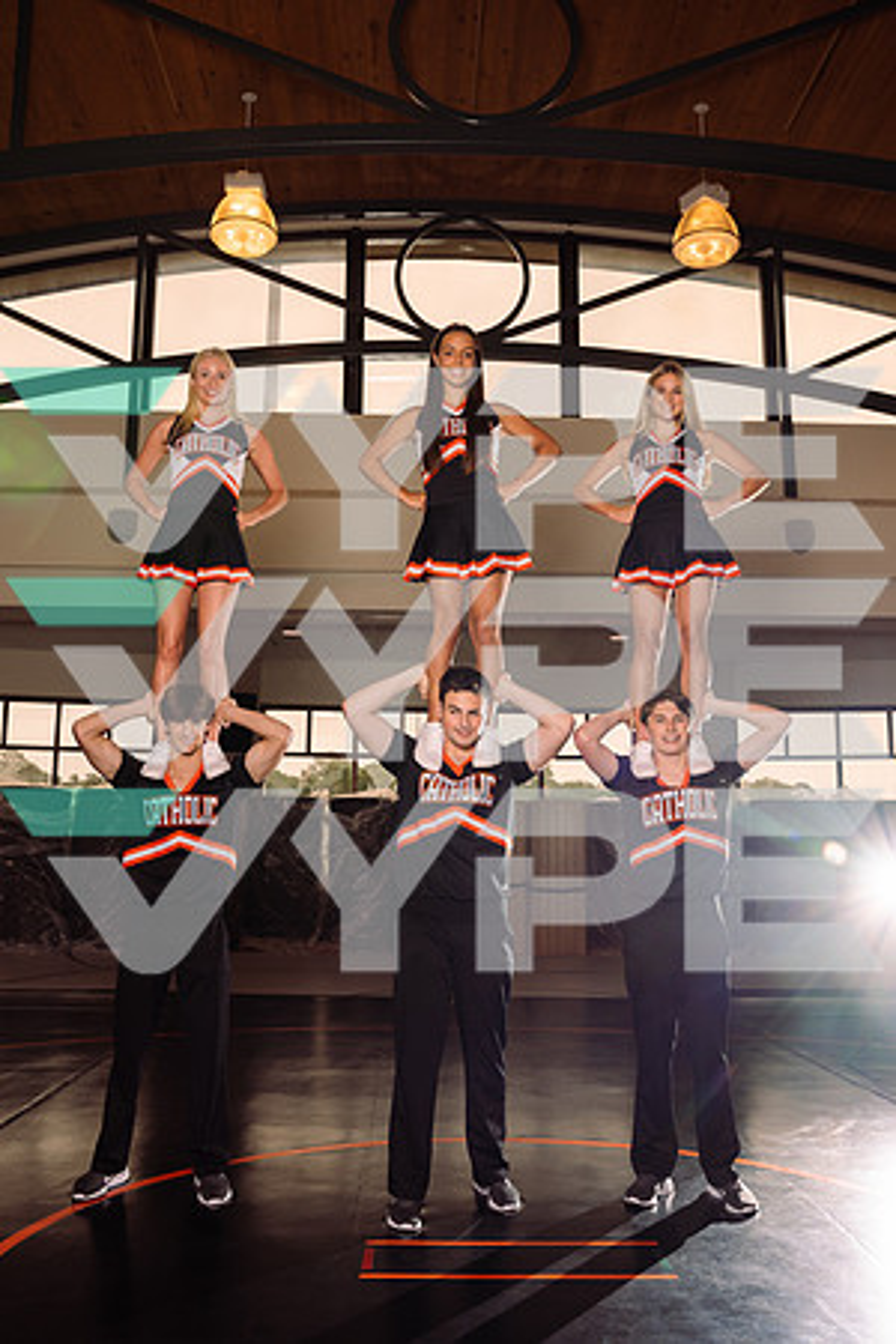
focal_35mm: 30
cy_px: 672
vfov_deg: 61.9
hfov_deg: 43.6
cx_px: 448
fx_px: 1120
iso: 200
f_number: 7.1
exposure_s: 1/200
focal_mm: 30
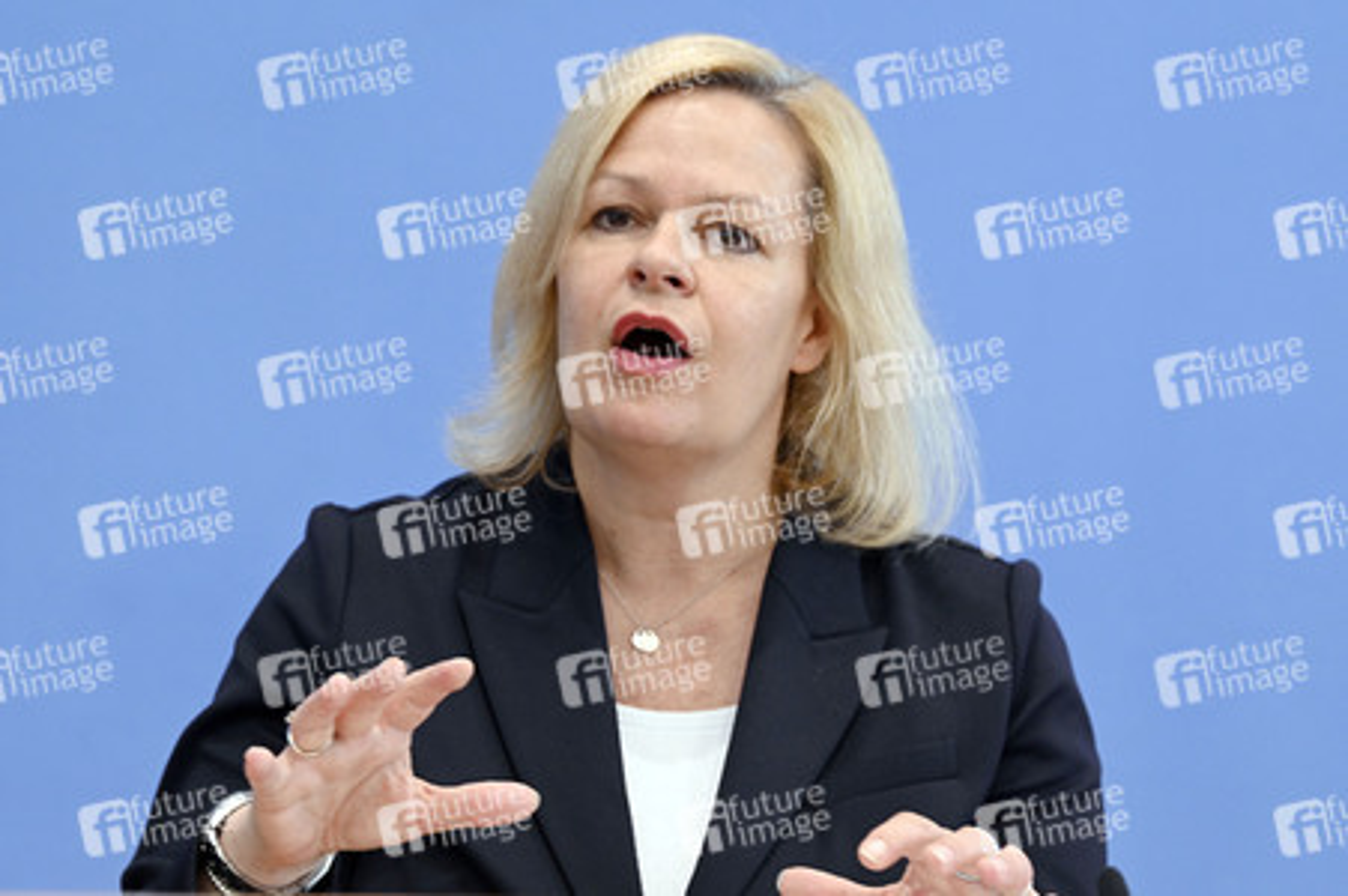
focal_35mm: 135
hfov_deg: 15.2
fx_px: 5051
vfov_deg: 10.1
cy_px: 448
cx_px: 674
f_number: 6.3
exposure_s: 1/400
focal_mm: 135
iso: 3200
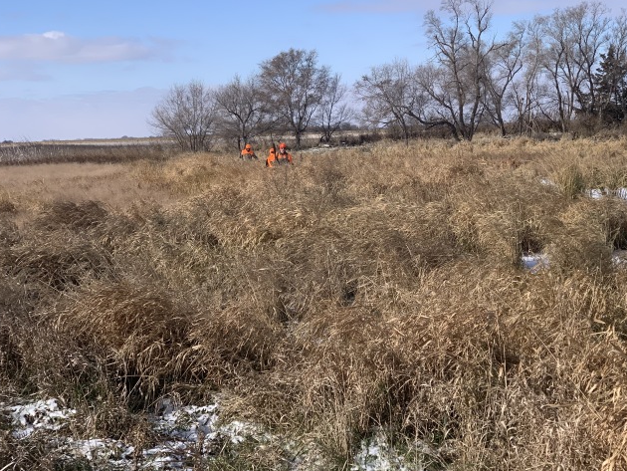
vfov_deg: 22.3
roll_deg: +2.5
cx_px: 383
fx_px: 1196
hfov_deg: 29.3
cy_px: 211
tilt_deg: -2.4
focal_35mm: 66
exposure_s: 1/1199
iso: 16
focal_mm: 6
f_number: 2.4
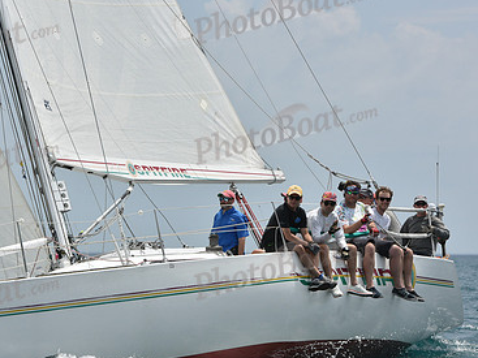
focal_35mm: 190
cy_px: 217
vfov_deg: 7.8
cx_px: 128
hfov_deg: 10.4
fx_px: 2623
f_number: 9
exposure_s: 1/1250
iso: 250
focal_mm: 125
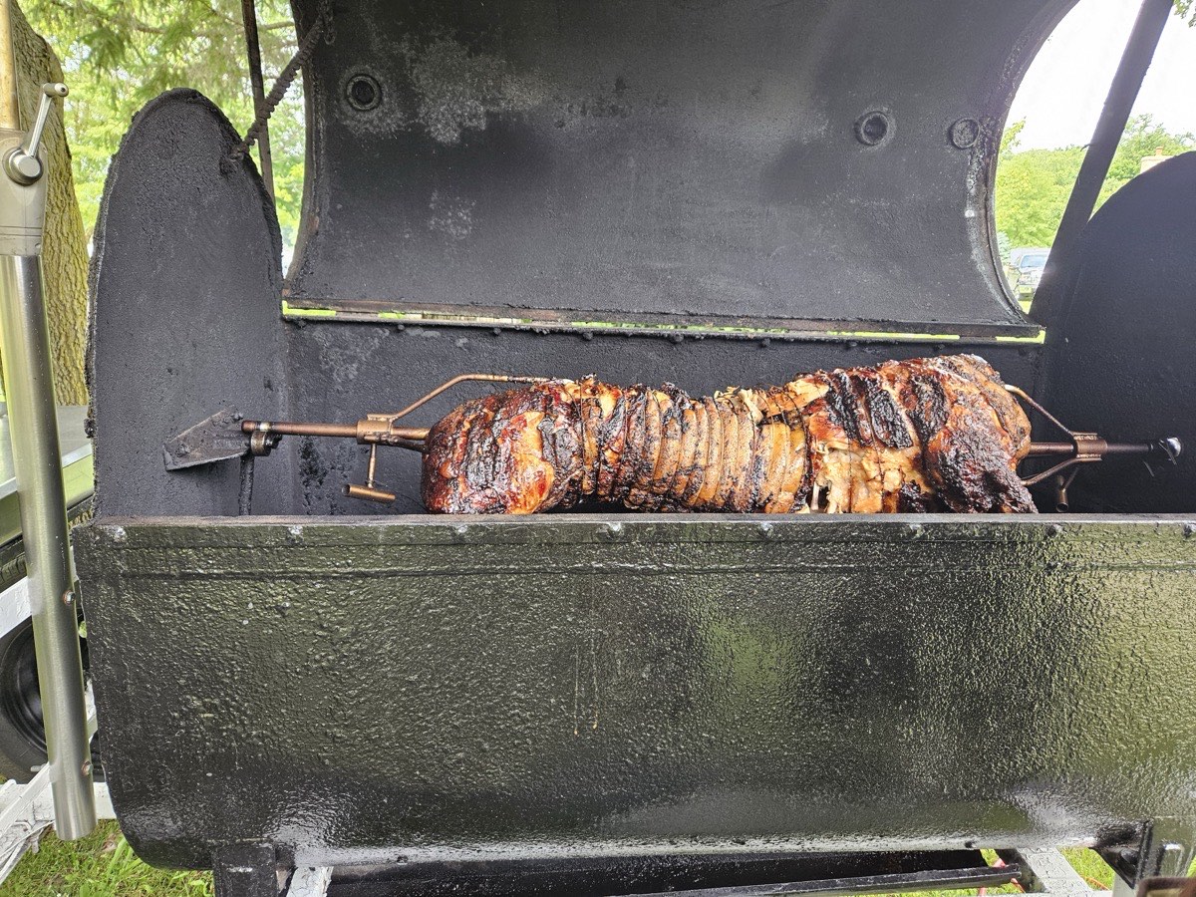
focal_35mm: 23
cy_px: 448
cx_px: 598
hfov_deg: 73.9
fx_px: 795
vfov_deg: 58.9
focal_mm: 5.4
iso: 160
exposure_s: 1/207
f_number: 1.8
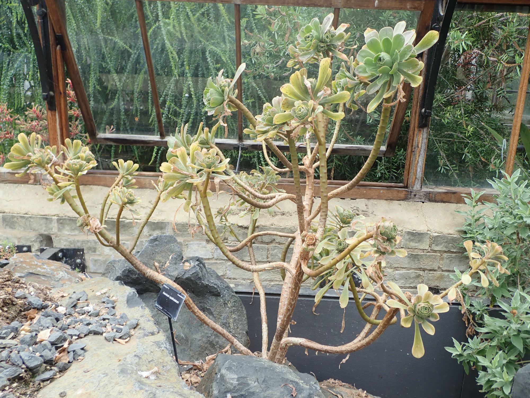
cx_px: 265
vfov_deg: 46.8
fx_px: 459
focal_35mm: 30
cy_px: 199
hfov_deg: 60.0
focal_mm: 5.5
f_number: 3.2
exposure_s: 1/200
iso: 100
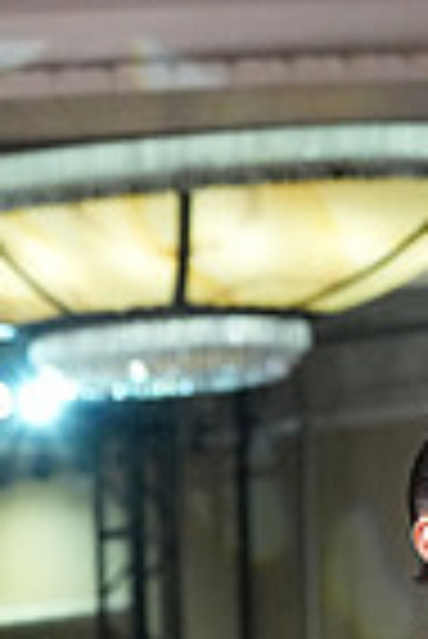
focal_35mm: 428
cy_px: 1202
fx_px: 7614
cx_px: 633
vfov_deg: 4.7
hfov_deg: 3.2
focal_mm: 105
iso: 8000
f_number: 4.5
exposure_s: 1/400
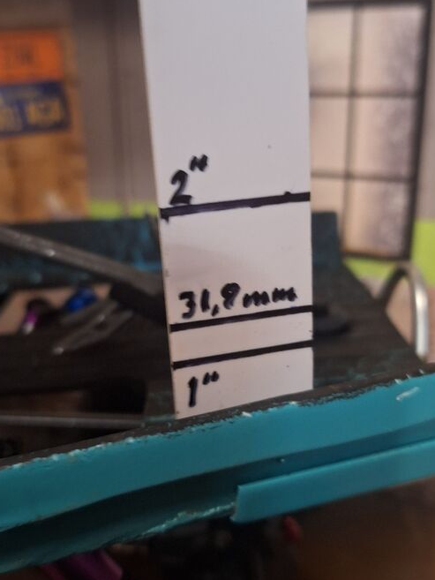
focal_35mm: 35
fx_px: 586
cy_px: 283
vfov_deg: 52.6
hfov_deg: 40.7
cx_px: 197
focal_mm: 5.54
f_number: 1.8
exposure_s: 1/20
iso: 500
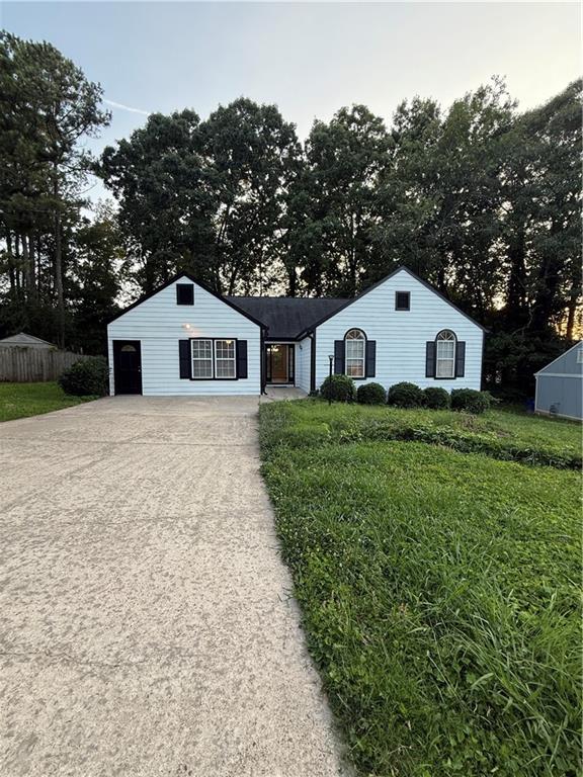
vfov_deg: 102.1
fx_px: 314
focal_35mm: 14
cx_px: 292
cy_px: 388
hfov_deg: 85.7
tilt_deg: -2.8
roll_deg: -0.9
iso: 80
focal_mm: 2.22
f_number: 2.2
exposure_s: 1/99
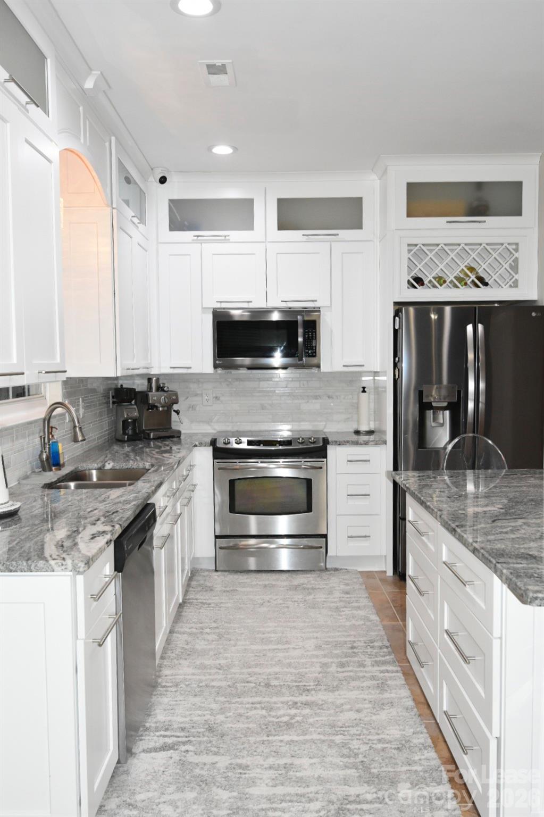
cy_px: 408
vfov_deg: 61.9
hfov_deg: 43.6
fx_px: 680
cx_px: 272
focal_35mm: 30
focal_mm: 20
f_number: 5
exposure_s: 1/80
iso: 1000
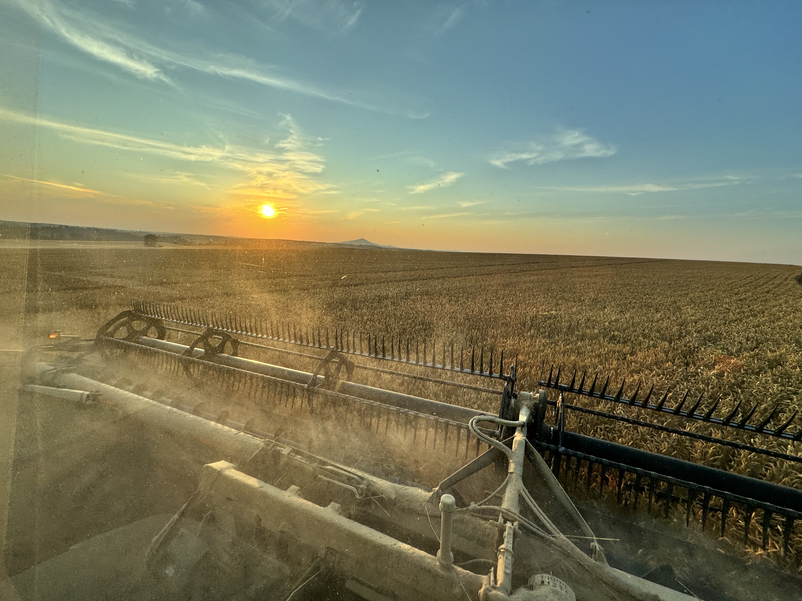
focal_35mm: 14
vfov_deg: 85.7
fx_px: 324
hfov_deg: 102.1
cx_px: 401
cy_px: 300
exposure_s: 1/749
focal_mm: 2.22
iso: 40
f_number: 2.2
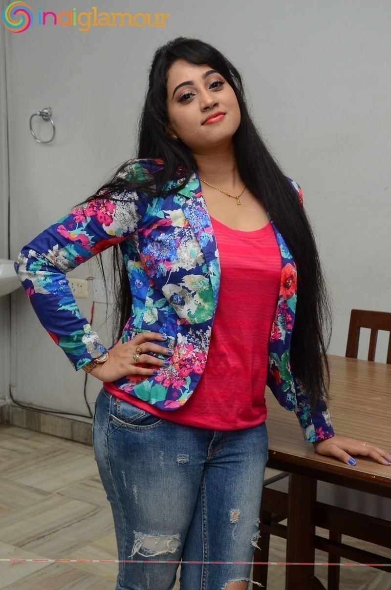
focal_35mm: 57
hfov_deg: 23.7
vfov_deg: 35.1
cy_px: 295
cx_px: 196
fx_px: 933
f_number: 8
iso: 1000
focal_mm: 38
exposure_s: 1/125
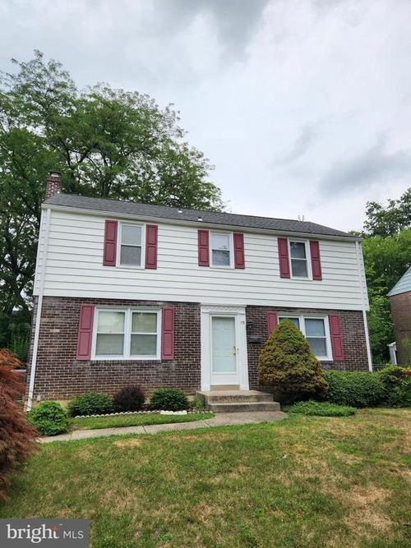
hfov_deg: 58.9
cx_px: 206
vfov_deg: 73.9
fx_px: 364
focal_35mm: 23
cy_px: 274
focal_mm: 5.4
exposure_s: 1/1497
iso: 20
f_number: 1.8
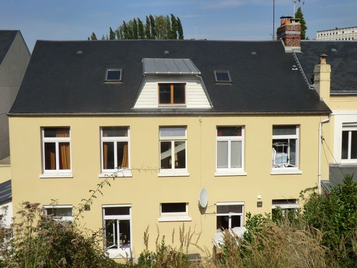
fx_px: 413
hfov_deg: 46.8
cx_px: 178
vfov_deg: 36.0
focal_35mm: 40
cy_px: 134
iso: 64
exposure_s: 1/320
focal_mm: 7.1
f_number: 8.8
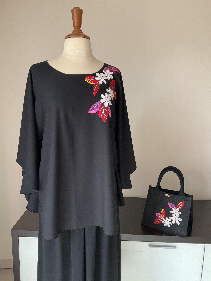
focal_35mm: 29
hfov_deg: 48.2
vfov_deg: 61.7
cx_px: 106
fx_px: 236
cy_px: 140
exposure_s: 1/60
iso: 100
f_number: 1.8
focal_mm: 3
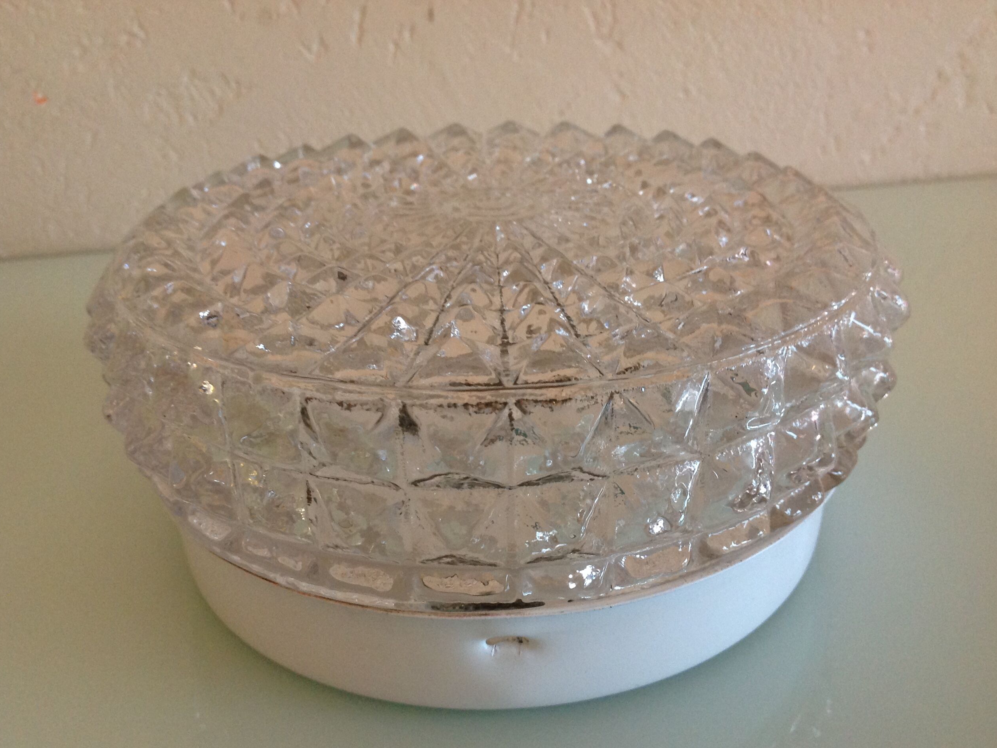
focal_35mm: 36
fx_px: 1037
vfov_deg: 39.7
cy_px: 383
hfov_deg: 51.4
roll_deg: +3.0
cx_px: 491
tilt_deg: -27.6
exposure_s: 1/15
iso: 160
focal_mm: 4.28
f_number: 2.4
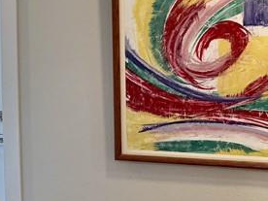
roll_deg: +1.9
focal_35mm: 89
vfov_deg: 16.5
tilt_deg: -2.0
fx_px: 689
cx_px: -159
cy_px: 56
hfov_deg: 18.8
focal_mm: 6.76
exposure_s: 1/240
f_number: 1.78
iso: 200
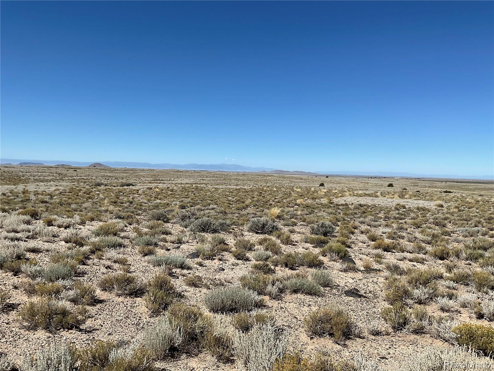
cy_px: 186
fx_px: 414
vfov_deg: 48.2
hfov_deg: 61.7
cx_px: 247
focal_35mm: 29
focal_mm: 3
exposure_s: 1/2959
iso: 16
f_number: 1.8
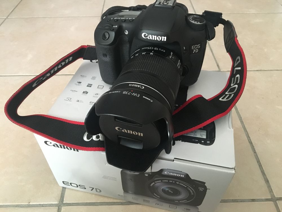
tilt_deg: -45.1
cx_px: 141
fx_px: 236
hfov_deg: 61.7
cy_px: 106
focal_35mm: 29
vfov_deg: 48.2
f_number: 2.2
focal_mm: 4.15
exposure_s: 1/17
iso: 320
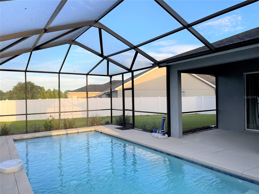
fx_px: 195
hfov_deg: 67.3
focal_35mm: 26
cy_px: 97
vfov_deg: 53.1
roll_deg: +1.1
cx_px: 130
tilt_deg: -1.0
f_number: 1.6
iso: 32
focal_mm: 5.1
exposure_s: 1/525
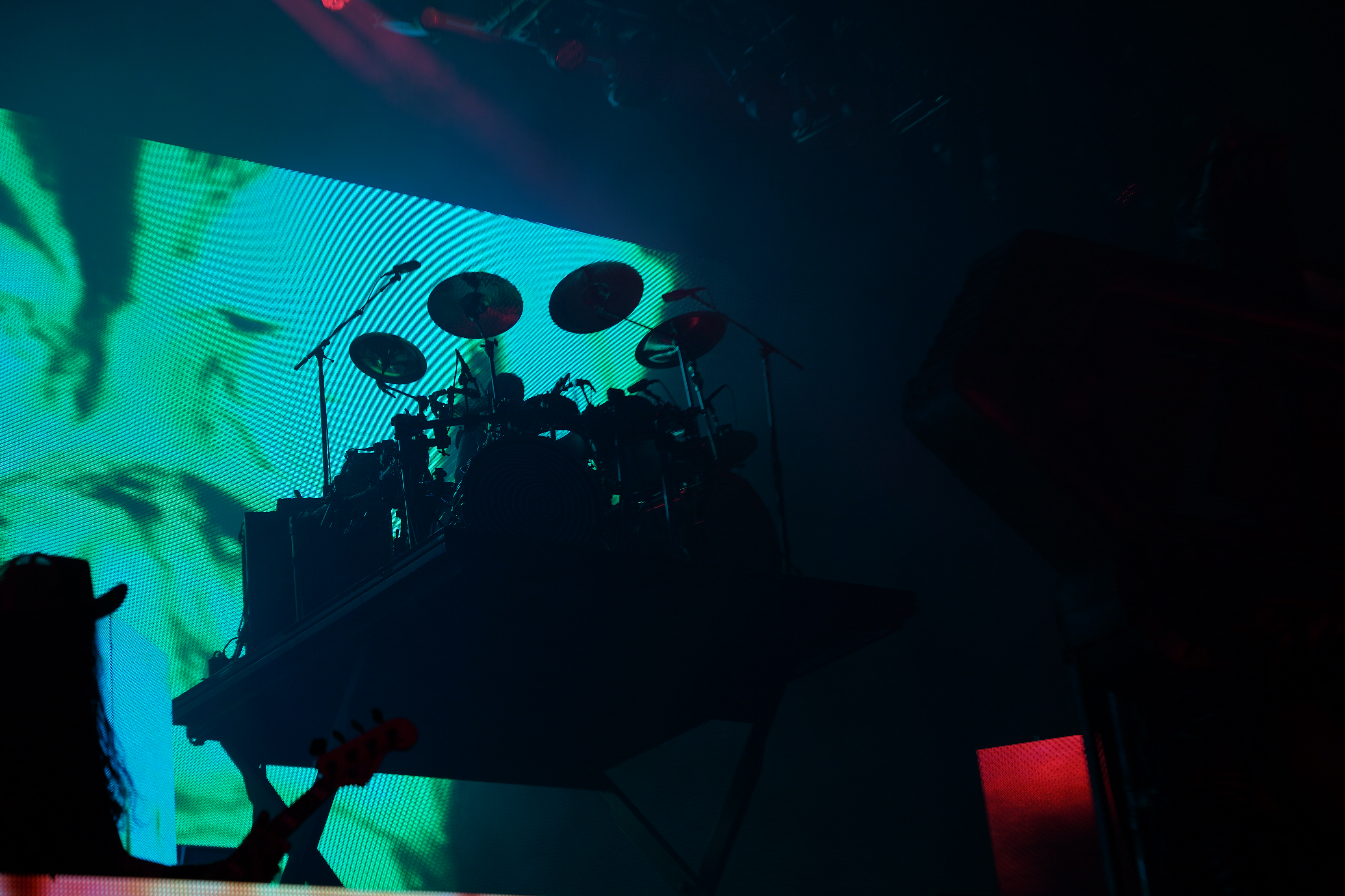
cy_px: 448
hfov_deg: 26.3
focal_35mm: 77
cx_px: 672
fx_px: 2877
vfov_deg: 17.7
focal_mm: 77
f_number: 4.5
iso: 100
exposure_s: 1/160
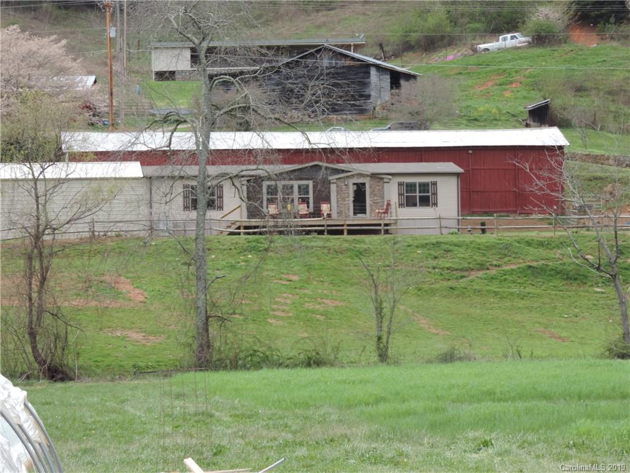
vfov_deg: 9.6
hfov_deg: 12.7
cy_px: 236
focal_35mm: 155
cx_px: 315
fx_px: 2821
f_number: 4.4
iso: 80
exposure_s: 1/200
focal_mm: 27.6
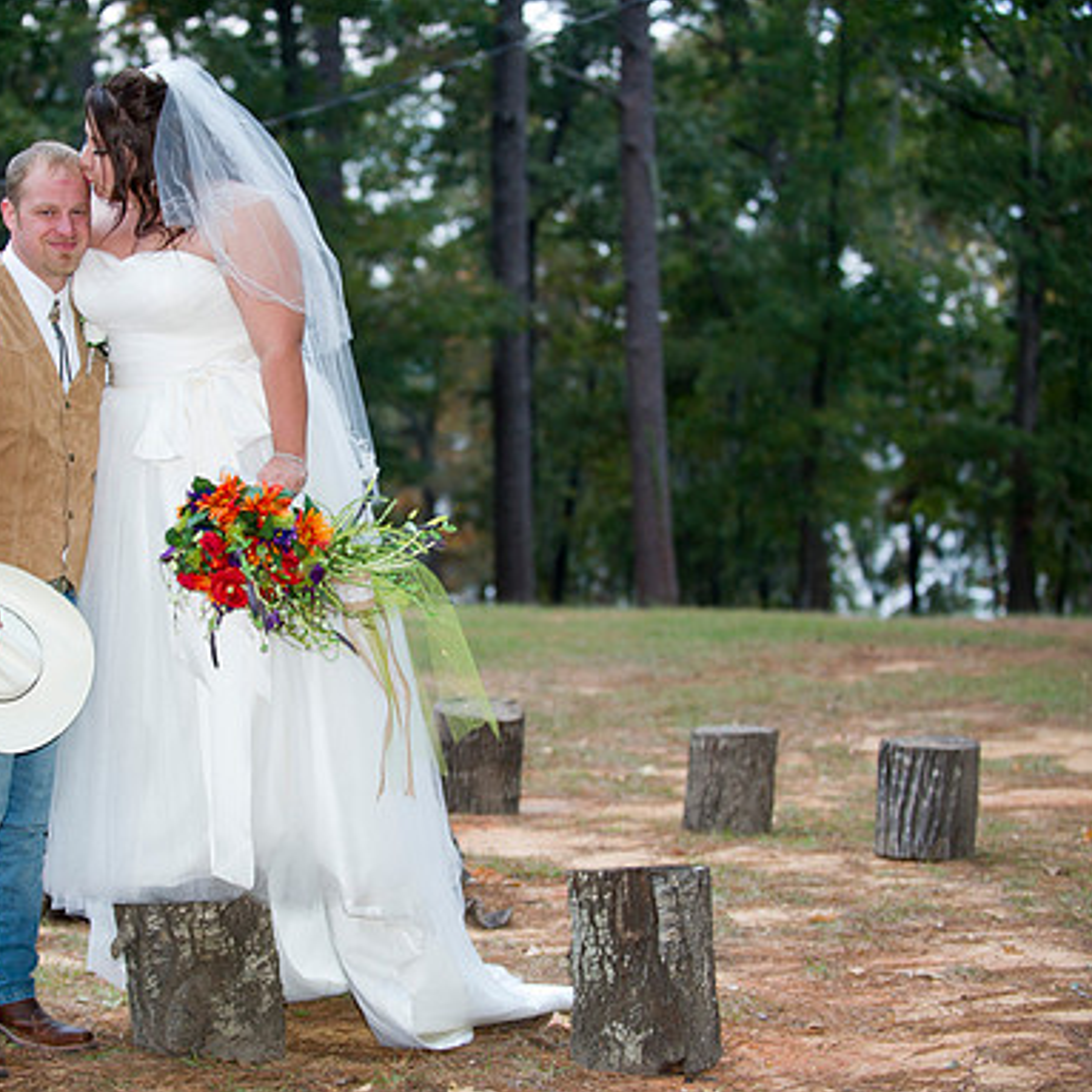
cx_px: 331
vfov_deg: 19.3
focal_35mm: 90
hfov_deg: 19.2
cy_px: 547
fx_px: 3212
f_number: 2.8
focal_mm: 70
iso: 800
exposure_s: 1/50
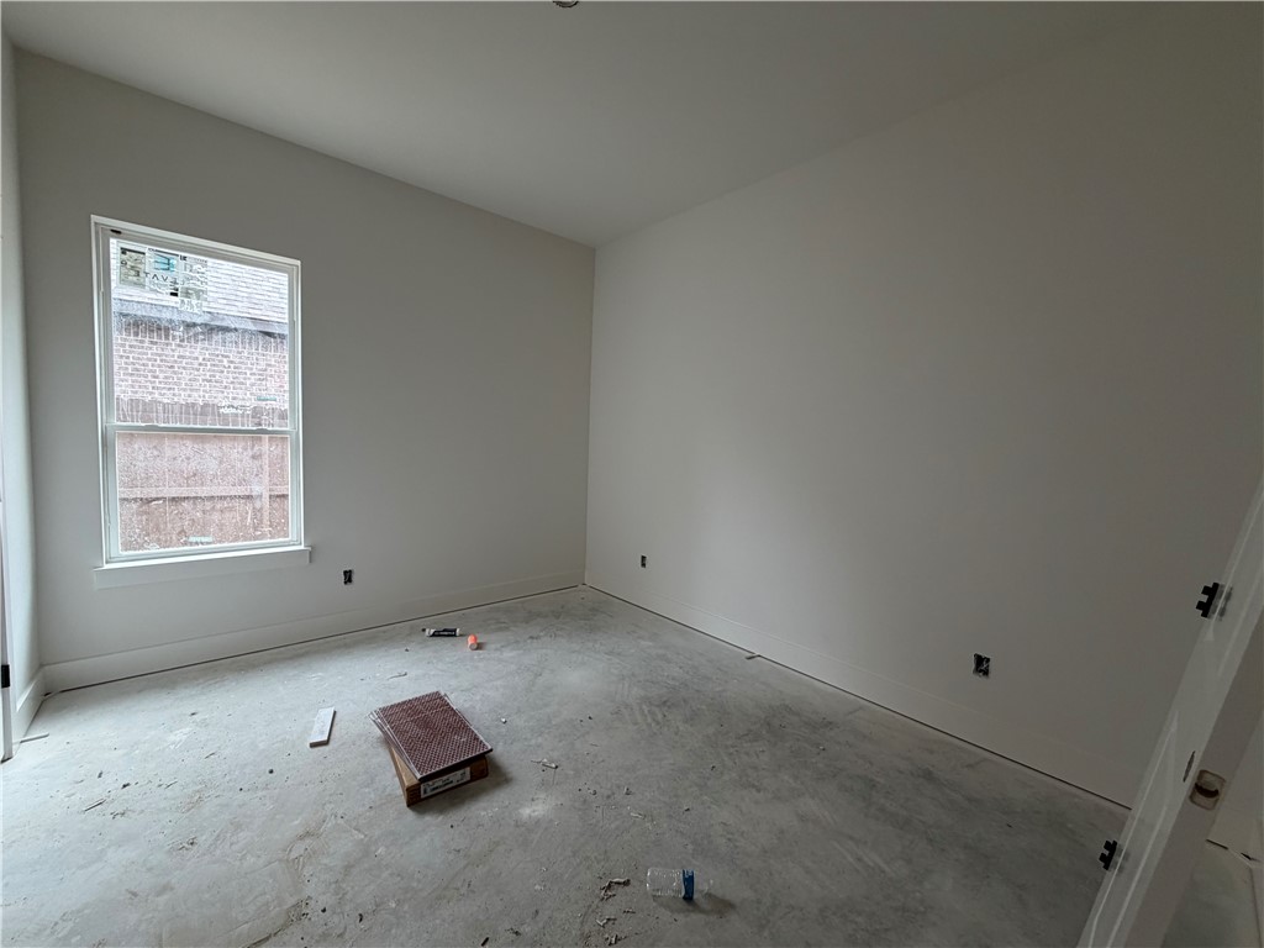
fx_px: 511
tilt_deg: -3.3
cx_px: 632
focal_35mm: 14
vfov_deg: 85.7
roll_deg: -1.0
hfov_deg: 102.1
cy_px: 474
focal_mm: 2.22
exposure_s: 1/121
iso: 125
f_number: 2.2
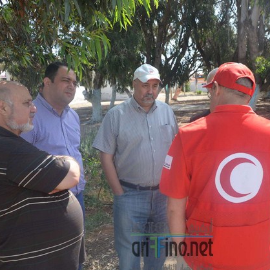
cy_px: 136
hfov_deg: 34.7
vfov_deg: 34.9
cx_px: 172
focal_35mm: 49
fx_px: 429
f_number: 7.1
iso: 200
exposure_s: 1/200
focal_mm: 25
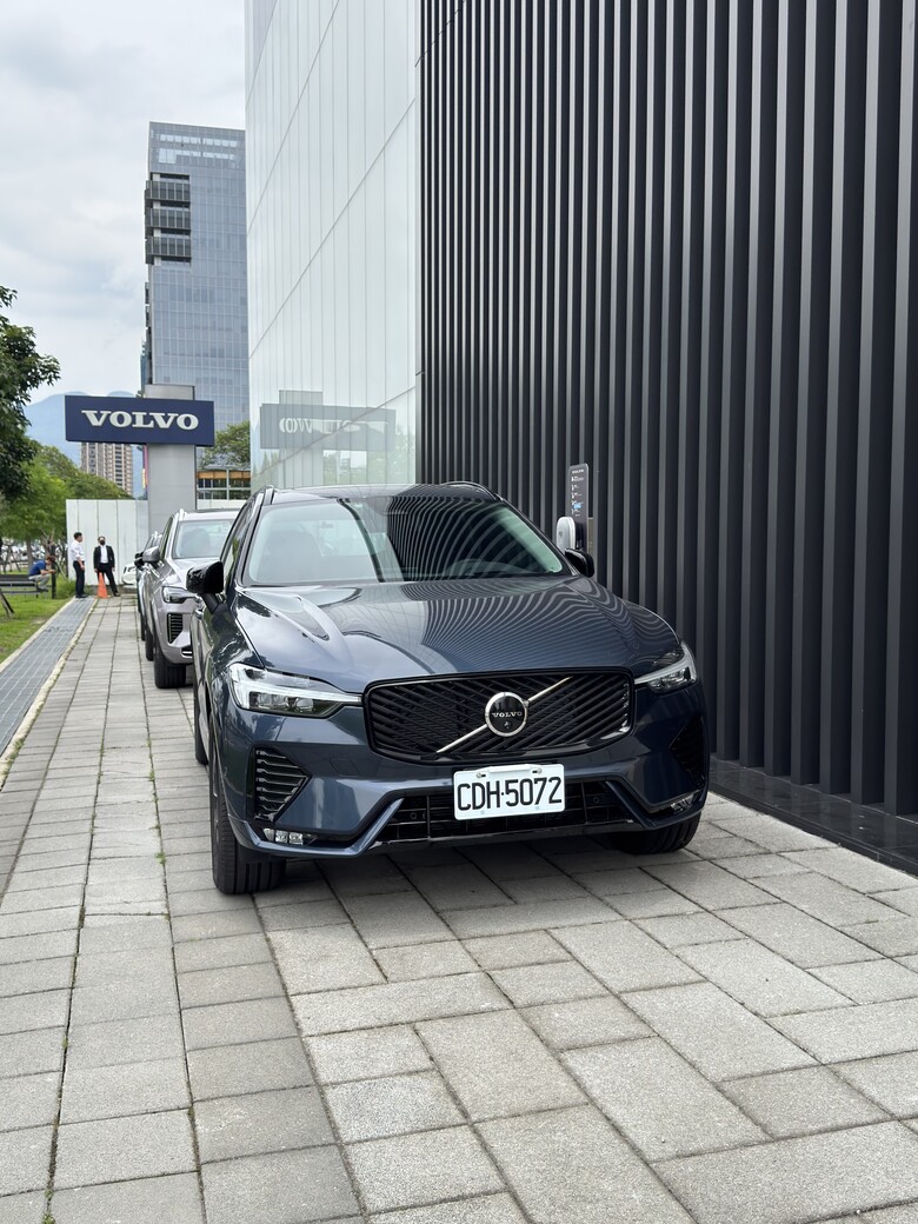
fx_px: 1238
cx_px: 459
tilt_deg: -2.6
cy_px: 612
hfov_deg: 40.7
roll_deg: -0.6
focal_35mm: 35
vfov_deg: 52.6
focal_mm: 6.76
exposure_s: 1/3257
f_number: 1.78
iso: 100
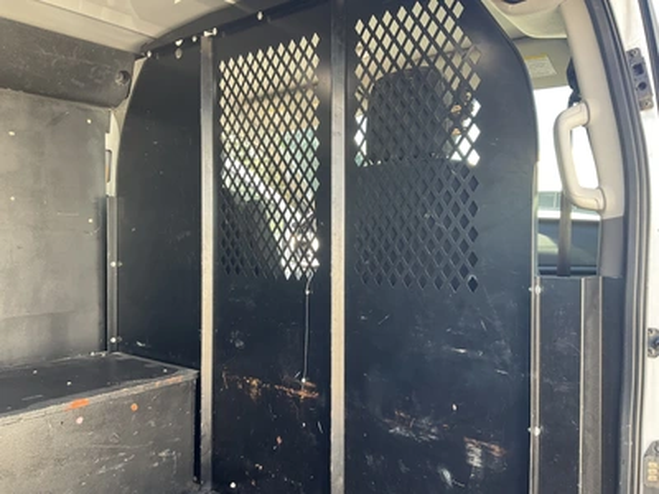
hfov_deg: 61.7
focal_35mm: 29
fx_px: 552
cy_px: 247
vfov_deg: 48.2
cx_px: 330
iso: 64
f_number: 1.8
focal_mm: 3
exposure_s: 1/118
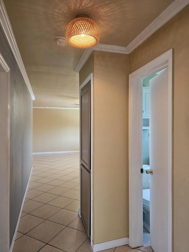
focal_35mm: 23
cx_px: 94
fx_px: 167
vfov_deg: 73.9
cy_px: 126
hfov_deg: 58.9
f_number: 1.7
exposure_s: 1/120
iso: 500
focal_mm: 6.3
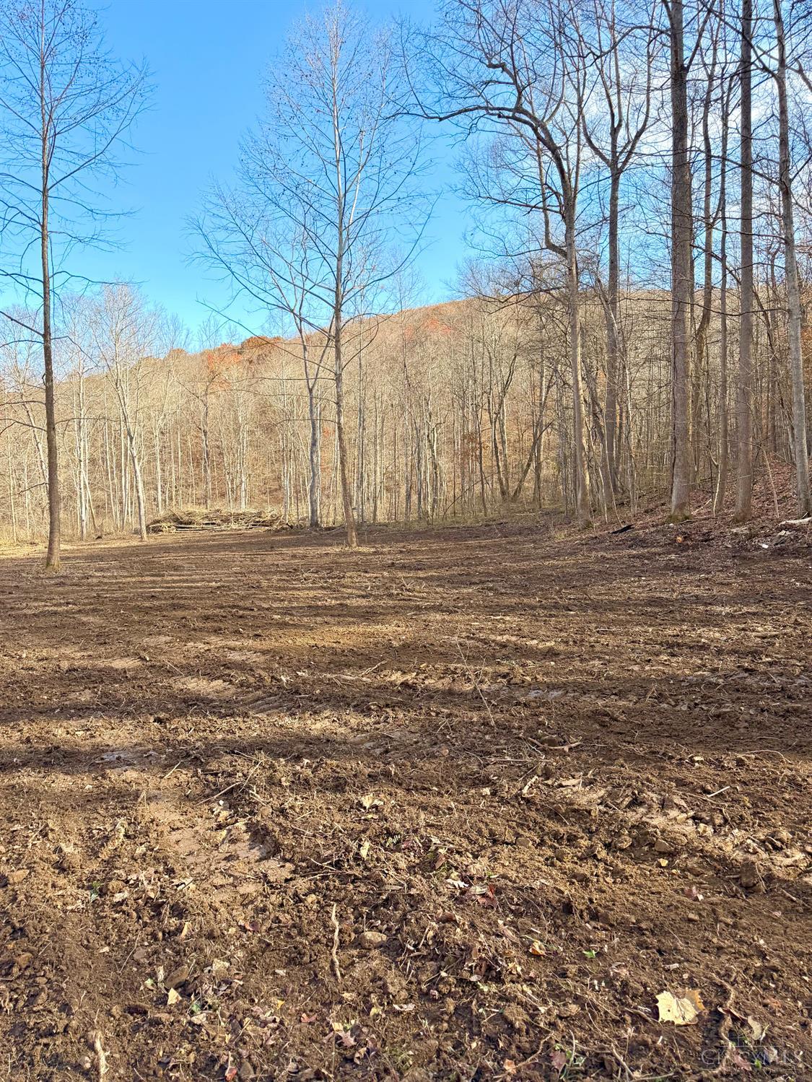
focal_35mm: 24
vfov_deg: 71.6
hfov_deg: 56.8
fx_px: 750
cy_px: 541
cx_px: 406
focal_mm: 6.76
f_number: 1.78
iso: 100
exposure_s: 1/1361
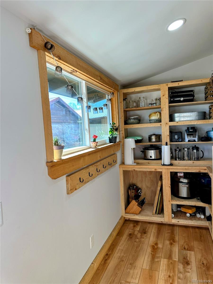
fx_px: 197
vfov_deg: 71.6
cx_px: 106
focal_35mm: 24
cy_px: 142
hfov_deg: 56.8
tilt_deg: -3.7
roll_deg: +3.8
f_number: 1.78
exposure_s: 1/192
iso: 64
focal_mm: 6.86
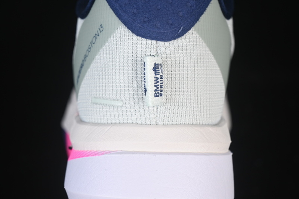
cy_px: 100
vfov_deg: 18.2
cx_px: 150
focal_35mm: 75
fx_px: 623
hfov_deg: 27.0
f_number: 7.1
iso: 160
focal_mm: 50
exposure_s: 1/80
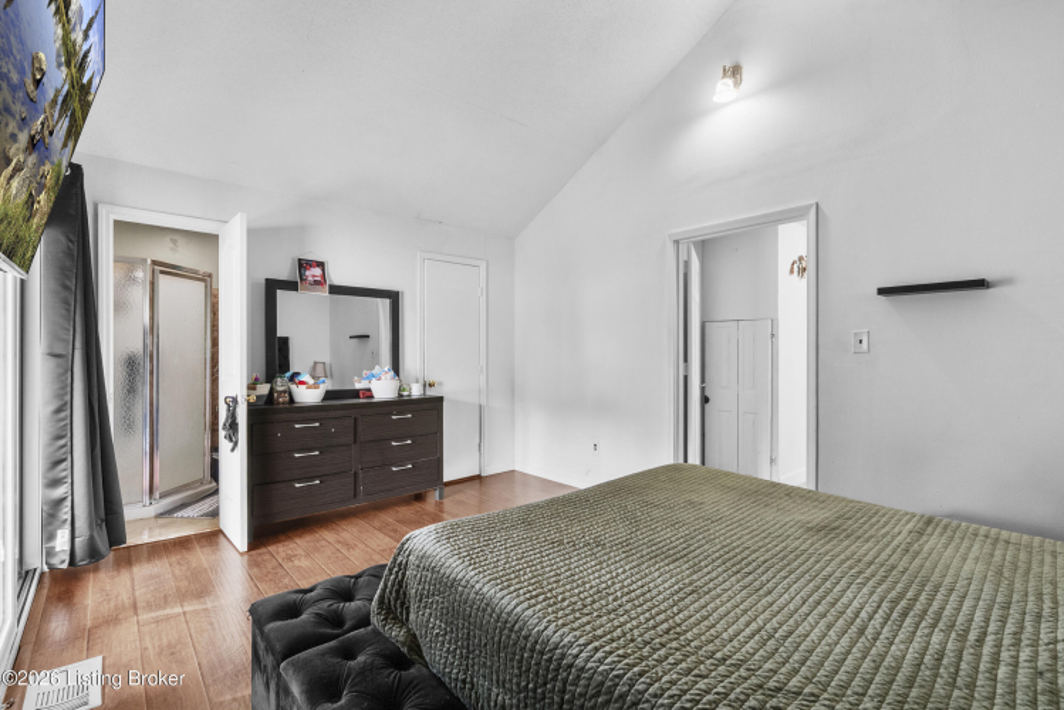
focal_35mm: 16
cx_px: 532
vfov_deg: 73.8
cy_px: 355
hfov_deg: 96.7
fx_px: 473
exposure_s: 1/2
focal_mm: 16
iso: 1000
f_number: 13
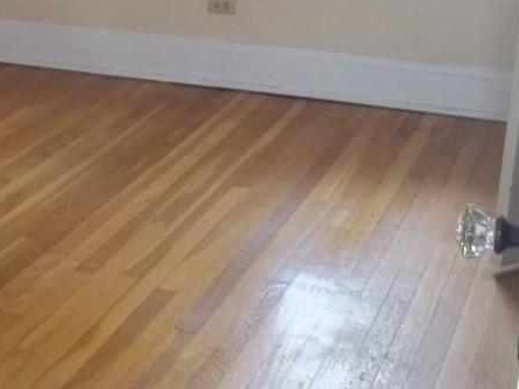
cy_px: 146
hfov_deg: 24.3
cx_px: -78
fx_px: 1109
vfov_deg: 19.9
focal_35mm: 74
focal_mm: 5.7
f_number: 2.9
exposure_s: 1/30
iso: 64
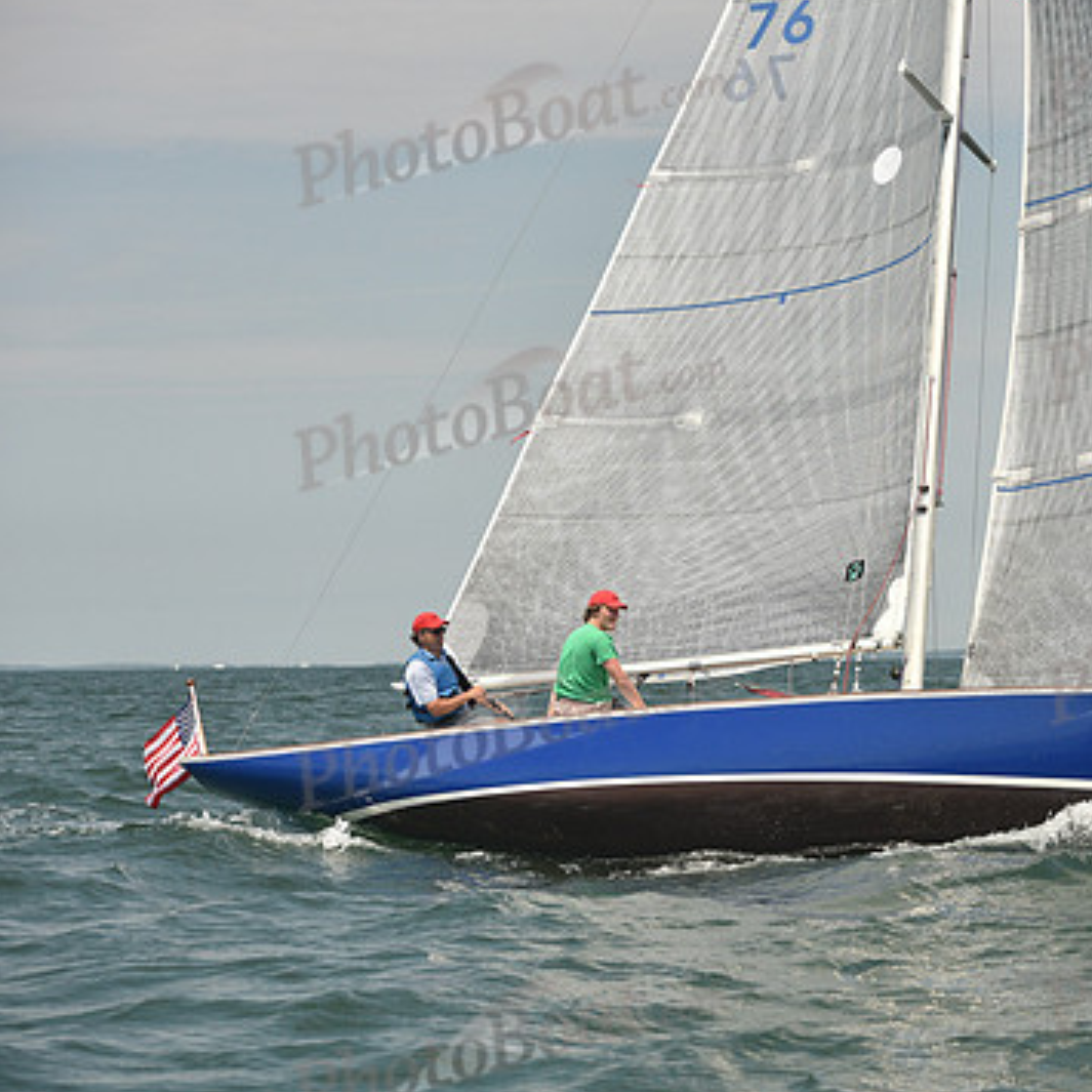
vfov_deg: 14.8
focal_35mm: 118
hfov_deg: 14.7
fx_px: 4211
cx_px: 889
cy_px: 528
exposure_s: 1/1000
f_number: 6.3
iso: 320
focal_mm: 85
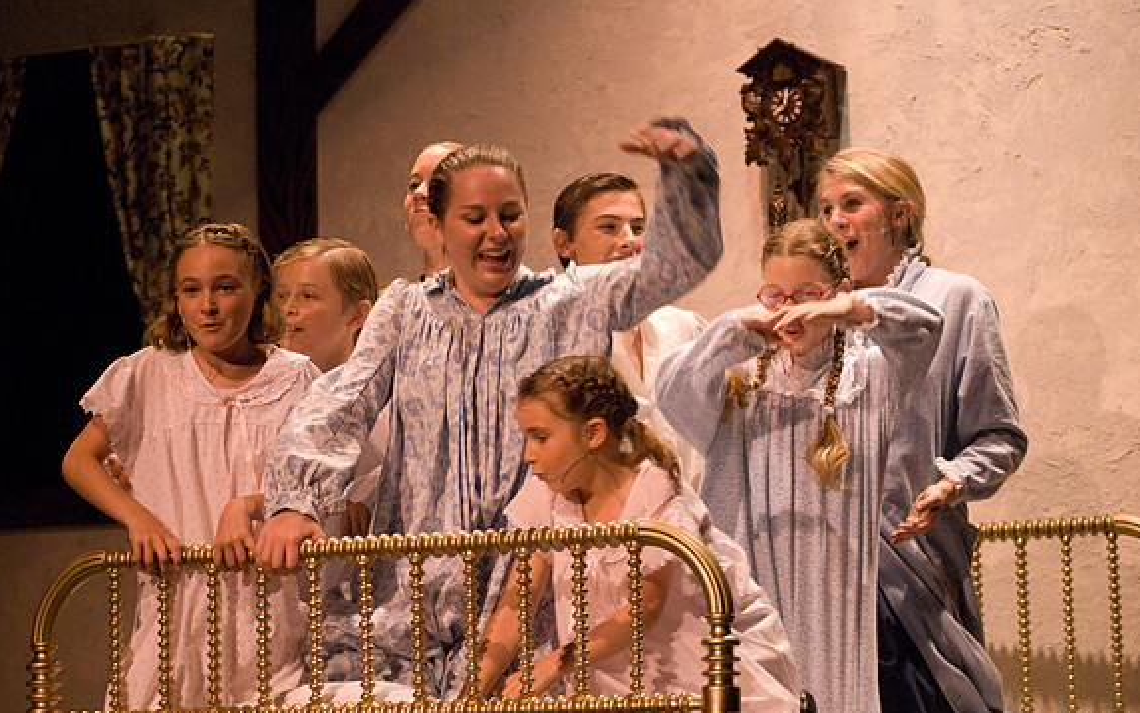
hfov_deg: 15.7
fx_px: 4133
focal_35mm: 133
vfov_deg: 9.9
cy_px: 350
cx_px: 570
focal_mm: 86
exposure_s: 1/160
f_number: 2.8
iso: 1600
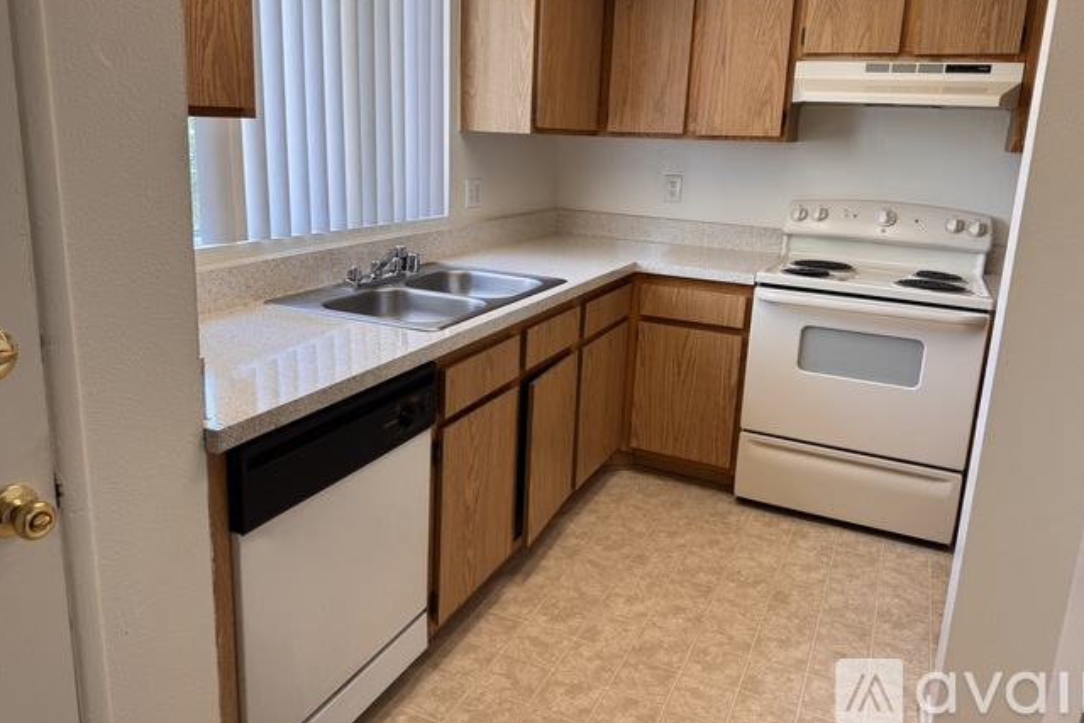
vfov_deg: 49.4
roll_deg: -1.7
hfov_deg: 69.4
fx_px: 783
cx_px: 545
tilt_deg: -13.9
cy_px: 303
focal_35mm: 26
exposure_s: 1/120
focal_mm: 6.76
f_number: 1.78
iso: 64
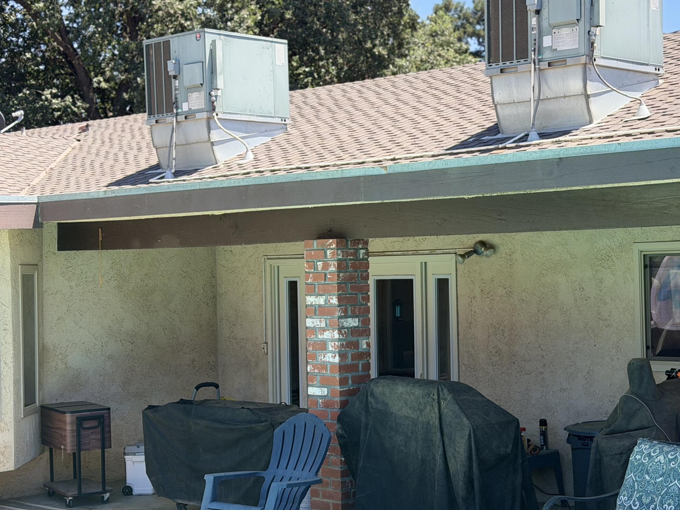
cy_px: 294
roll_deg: +1.9
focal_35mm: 68
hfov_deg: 28.4
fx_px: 1336
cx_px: 433
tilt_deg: +0.1
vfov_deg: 21.6
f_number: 1.78
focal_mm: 6.76
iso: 80
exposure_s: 1/1883
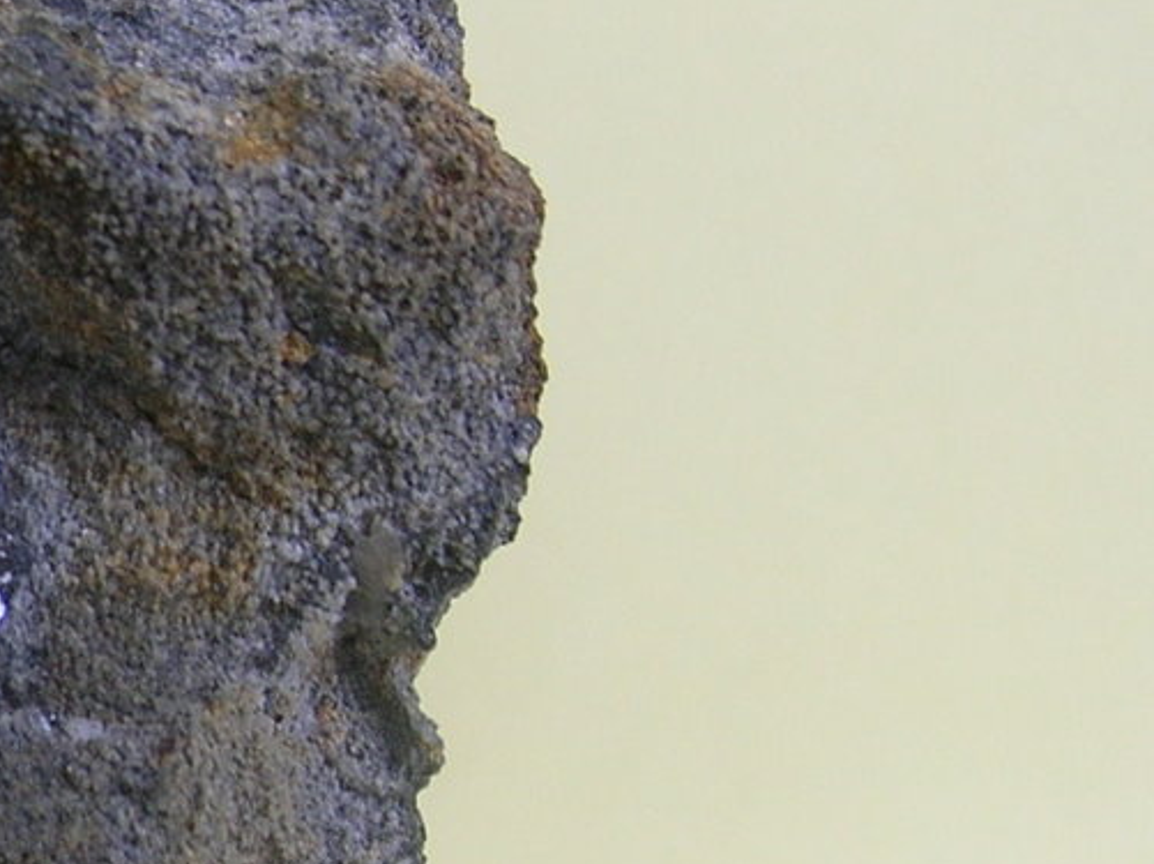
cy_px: 801
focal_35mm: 115
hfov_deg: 15.7
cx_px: -613
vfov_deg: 12.7
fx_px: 3831
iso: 50
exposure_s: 1/11.5
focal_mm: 6
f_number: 2.7
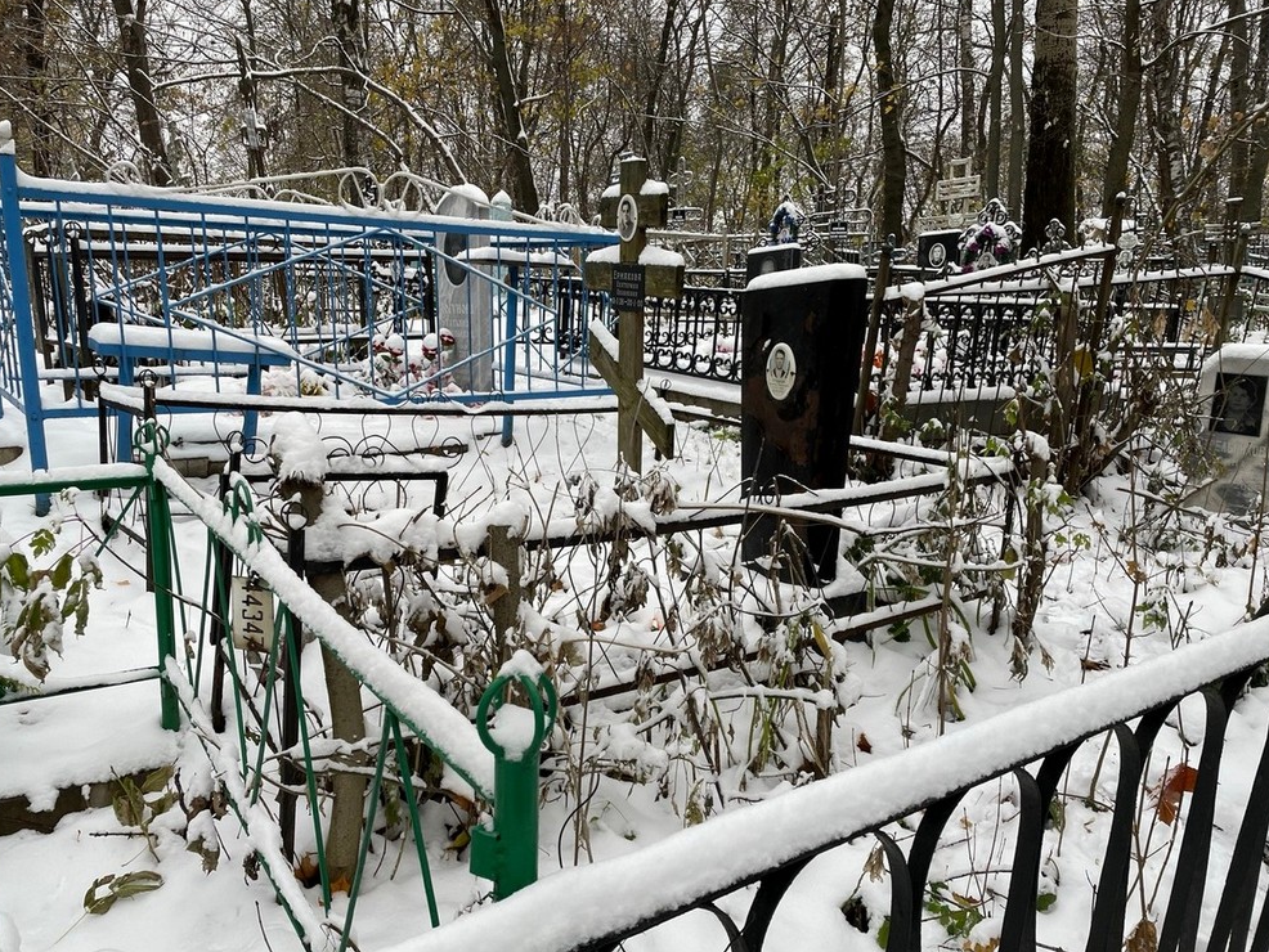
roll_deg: -2.4
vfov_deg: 51.4
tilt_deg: -6.4
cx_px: 624
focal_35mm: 27
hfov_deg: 65.3
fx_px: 990
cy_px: 480
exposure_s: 1/198
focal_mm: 4.2
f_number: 1.6
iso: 32
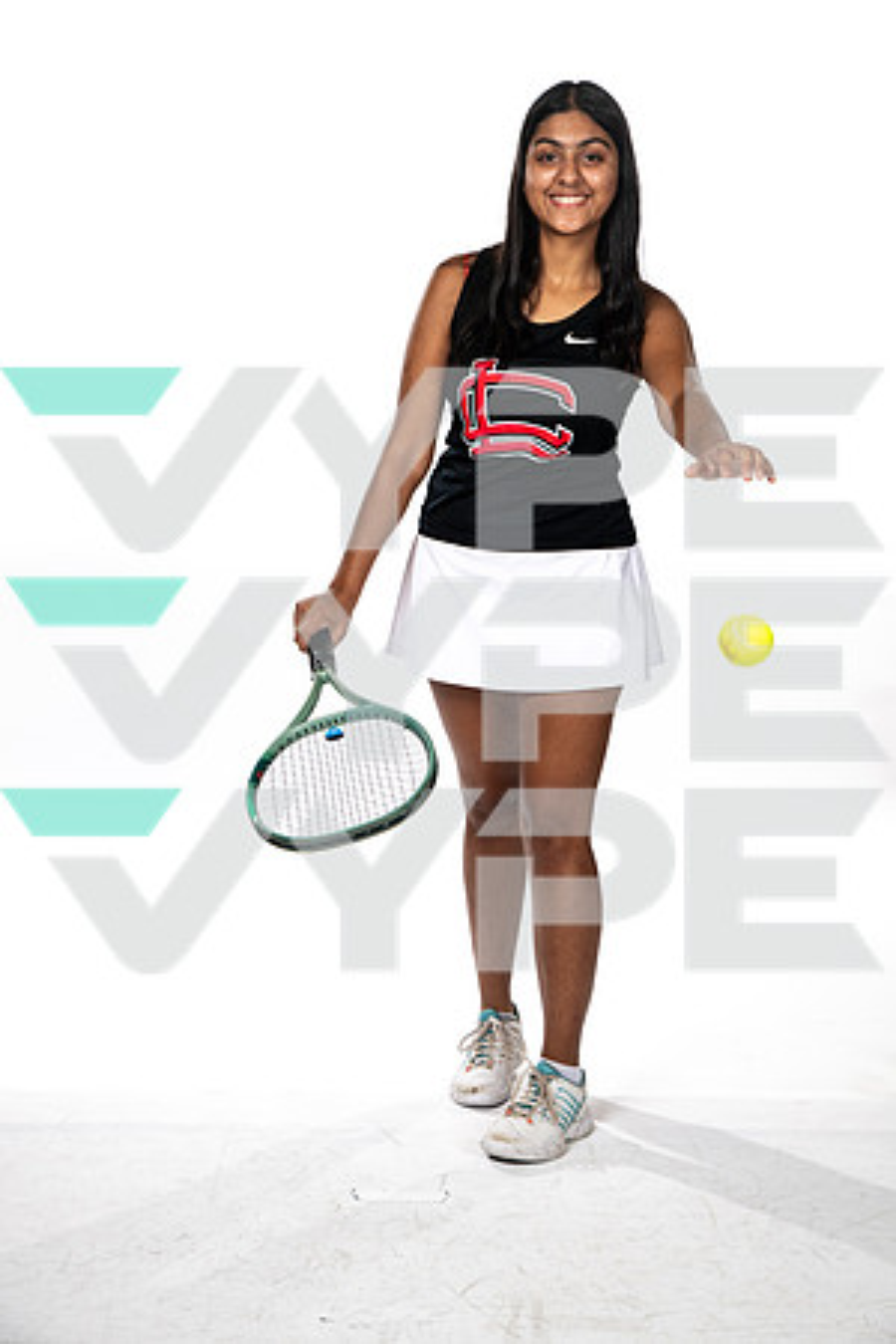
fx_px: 2165
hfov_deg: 23.4
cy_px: 672
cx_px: 448
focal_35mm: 58
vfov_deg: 34.5
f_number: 7.1
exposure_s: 1/320
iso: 400
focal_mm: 58
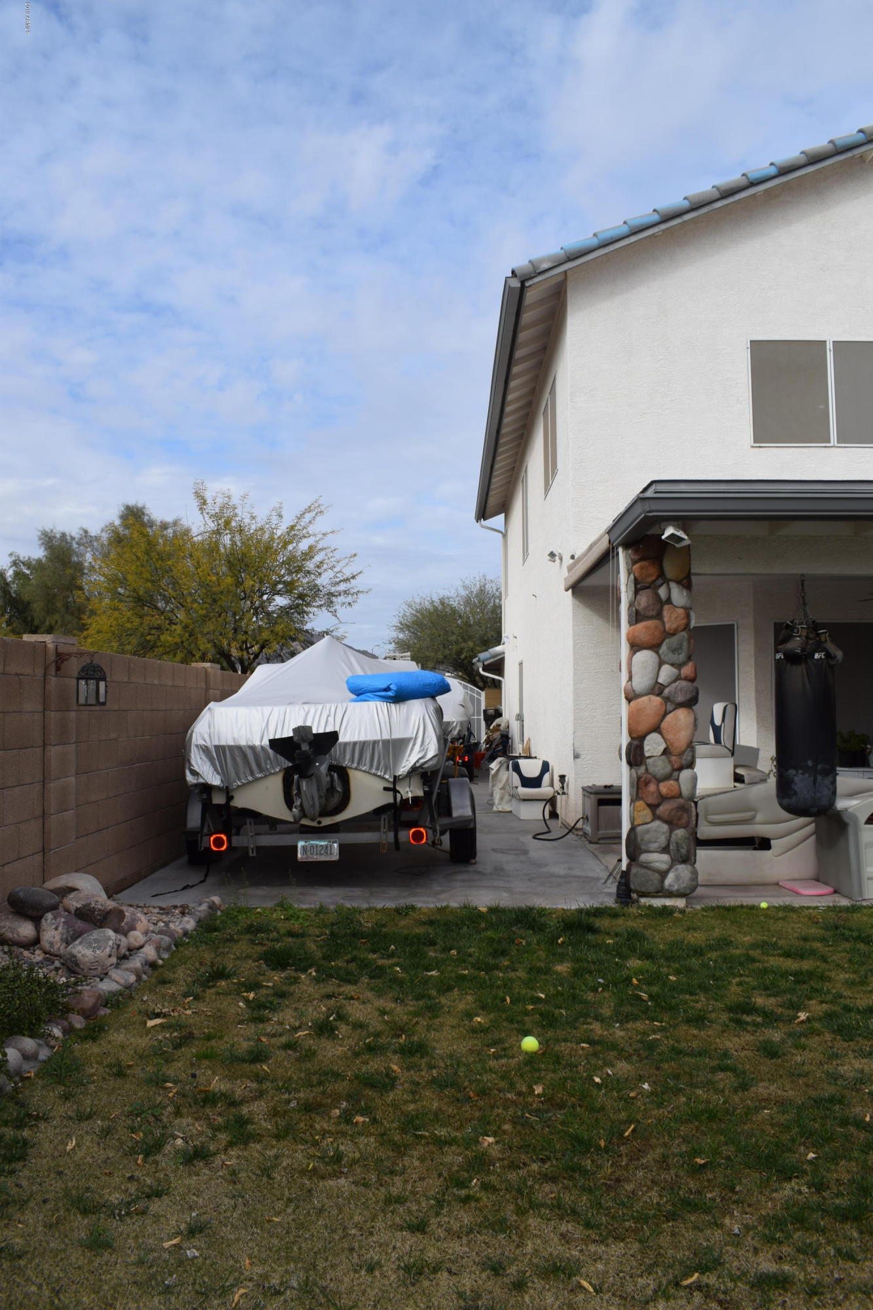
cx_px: 436
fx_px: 982
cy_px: 655
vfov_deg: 67.4
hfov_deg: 47.9
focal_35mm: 27
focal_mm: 18
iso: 100
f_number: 10
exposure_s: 1/200
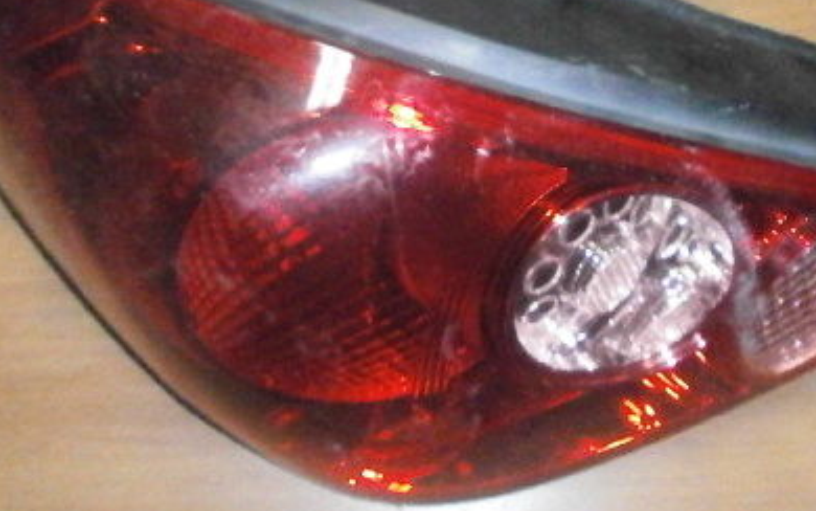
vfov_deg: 26.9
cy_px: 107
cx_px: 383
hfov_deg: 42.6
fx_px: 1046
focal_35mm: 47
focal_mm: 4.8
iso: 1600
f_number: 2.9
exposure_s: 1/30
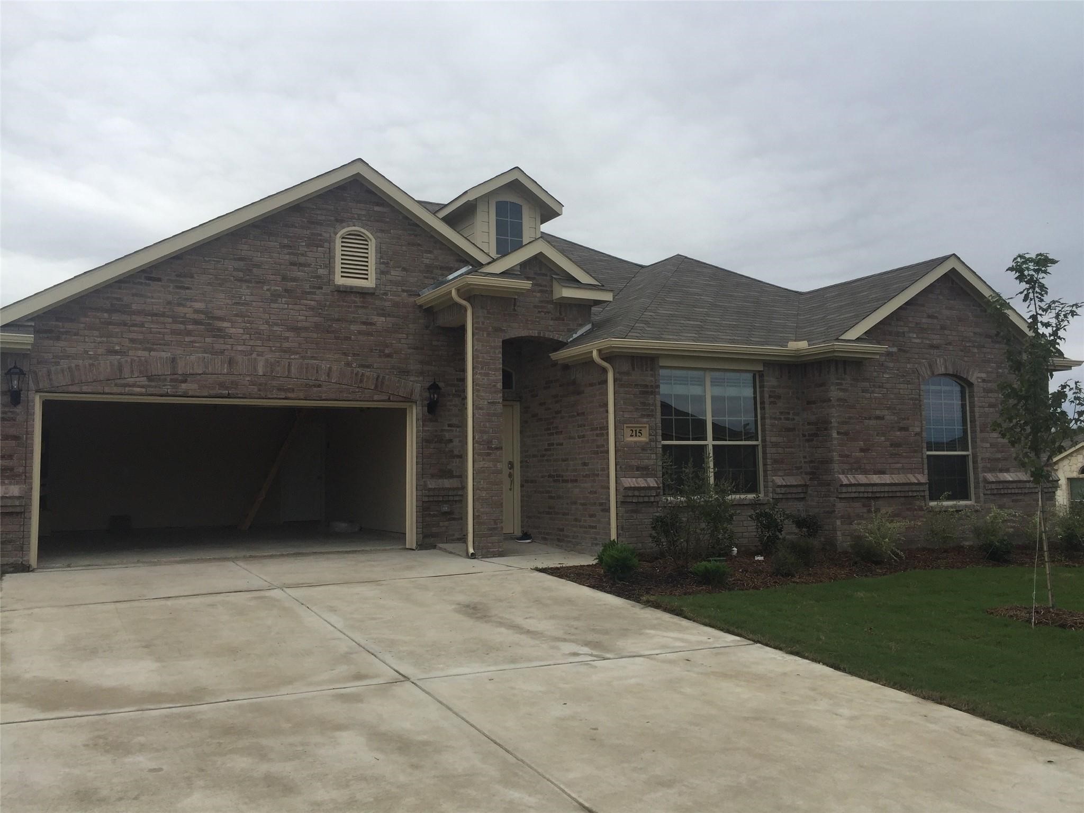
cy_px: 406
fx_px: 908
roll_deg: -0.8
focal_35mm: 29
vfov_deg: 48.2
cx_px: 542
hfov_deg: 61.7
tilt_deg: +5.5
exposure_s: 1/2825
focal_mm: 4.15
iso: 32
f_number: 2.2
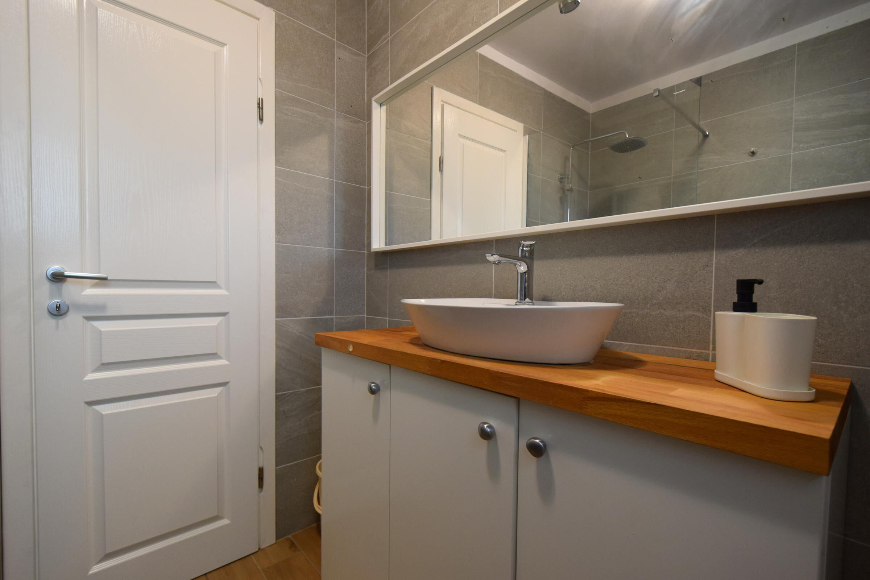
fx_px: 362
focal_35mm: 15
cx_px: 435
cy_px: 290
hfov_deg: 100.4
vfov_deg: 77.3
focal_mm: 10
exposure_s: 1/60
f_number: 4
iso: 800
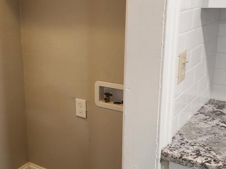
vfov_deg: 28.5
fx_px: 333
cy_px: 80
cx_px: 41
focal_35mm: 51
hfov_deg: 36.1
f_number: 1.8
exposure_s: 1/60
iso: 200
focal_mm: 6.4
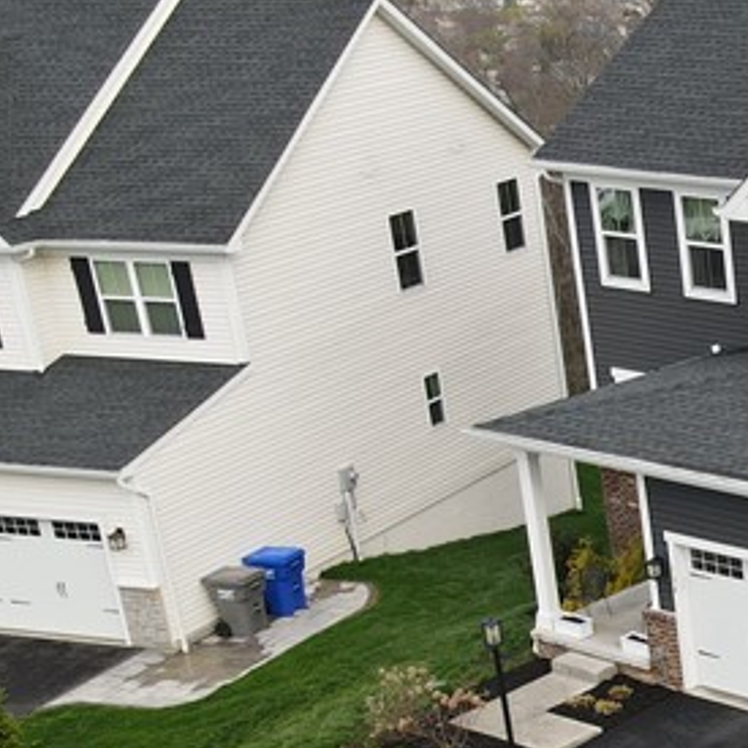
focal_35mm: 79
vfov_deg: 21.2
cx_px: 1121
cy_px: 732
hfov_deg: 19.2
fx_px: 1931
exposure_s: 1/240
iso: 100
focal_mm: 4.5
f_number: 2.8
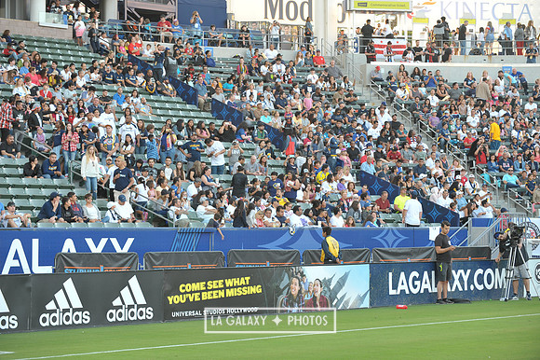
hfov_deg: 19.5
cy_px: 180
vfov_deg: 13.0
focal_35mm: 105
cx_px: 270
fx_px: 1574
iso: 400
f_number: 5
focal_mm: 105
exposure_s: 1/100
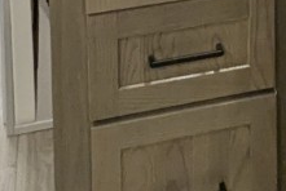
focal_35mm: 105
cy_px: -390
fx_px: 835
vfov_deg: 9.8
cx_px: 320
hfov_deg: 18.6
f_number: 2.2
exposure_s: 1/88
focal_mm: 2.35
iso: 131
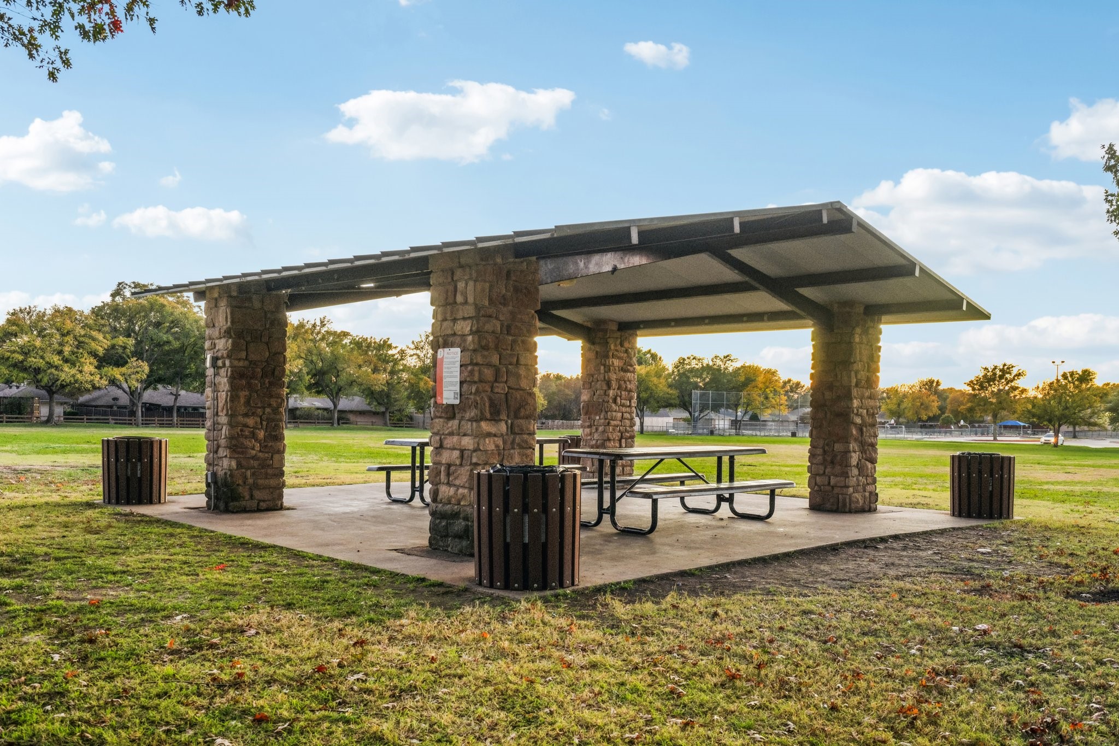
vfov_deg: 45.0
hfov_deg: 63.7
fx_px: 901
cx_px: 560
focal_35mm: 29
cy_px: 373
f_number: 8
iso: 400
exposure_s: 1/13
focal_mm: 29
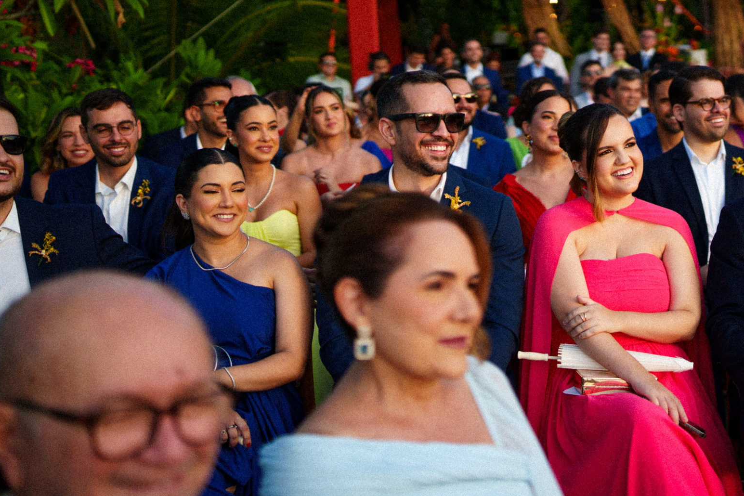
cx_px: 606
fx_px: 1199
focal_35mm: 58
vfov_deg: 23.4
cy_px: 234
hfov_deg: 33.4
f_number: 1.4
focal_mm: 35
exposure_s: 1/5000
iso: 320
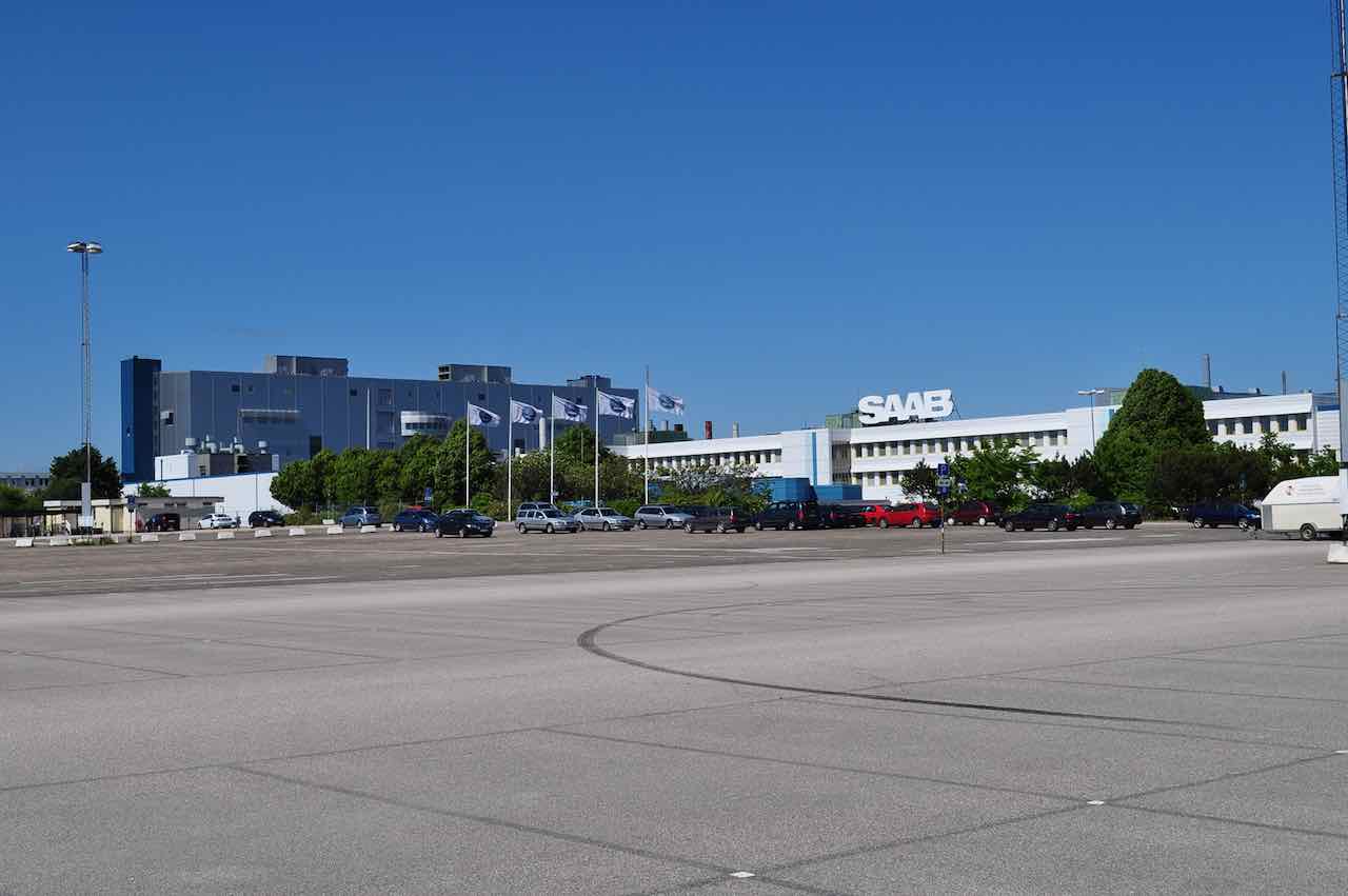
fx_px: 1683
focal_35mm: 45
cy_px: 448
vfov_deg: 29.8
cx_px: 674
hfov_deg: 43.6
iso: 200
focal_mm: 30
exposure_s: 1/500
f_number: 11
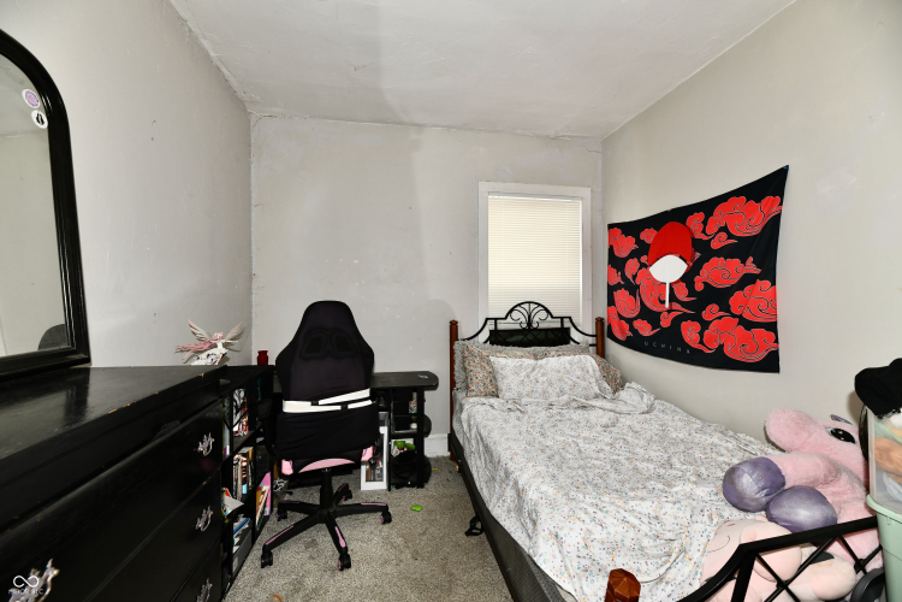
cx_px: 451
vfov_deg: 81.2
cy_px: 301
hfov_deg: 104.3
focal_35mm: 14
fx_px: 351
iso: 640
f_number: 6.3
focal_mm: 14
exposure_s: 1/60
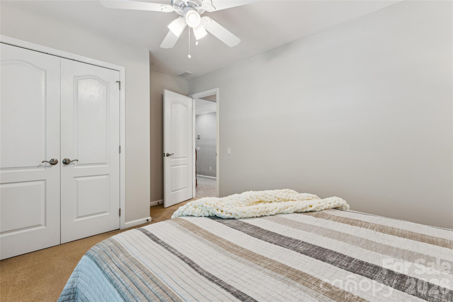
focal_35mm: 17
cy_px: 151
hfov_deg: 94.6
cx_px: 226
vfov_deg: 71.7
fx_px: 209
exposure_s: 1/1.67
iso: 100
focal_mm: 16.6
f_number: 13
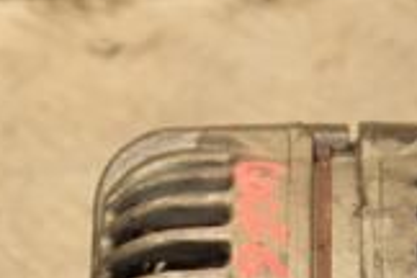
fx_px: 3208
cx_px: 260
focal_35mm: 277
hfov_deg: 7.4
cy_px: 471
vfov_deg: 4.9
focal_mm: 50
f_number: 5
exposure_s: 1/125
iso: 800
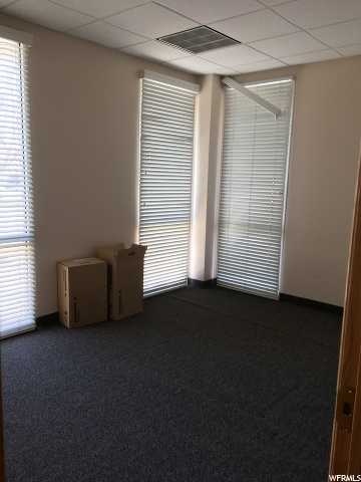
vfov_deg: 61.7
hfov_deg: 48.2
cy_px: 241
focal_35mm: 29
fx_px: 403
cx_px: 180
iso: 32
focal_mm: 4.15
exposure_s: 1/60
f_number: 2.2
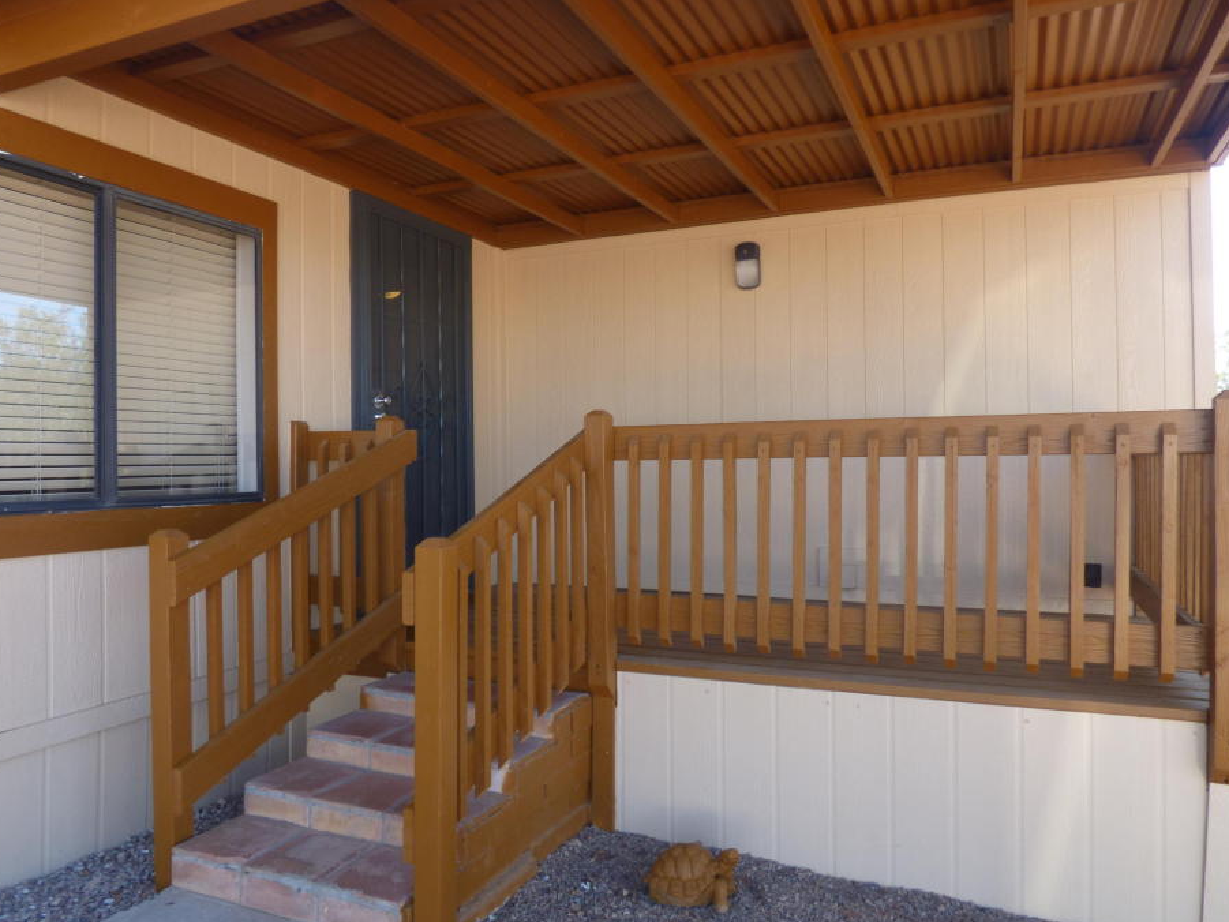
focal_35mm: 25
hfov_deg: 69.4
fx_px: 888
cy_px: 468
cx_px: 612
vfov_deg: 54.9
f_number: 2.9
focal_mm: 3.78
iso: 100
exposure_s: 1/200
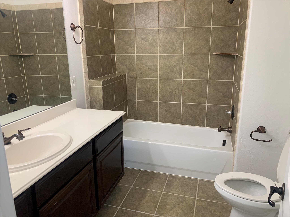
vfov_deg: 53.1
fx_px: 218
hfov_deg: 67.3
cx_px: 145
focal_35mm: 26
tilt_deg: -14.5
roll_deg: +0.5
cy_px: 108
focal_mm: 4.25
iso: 80
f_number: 1.8
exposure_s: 1/60
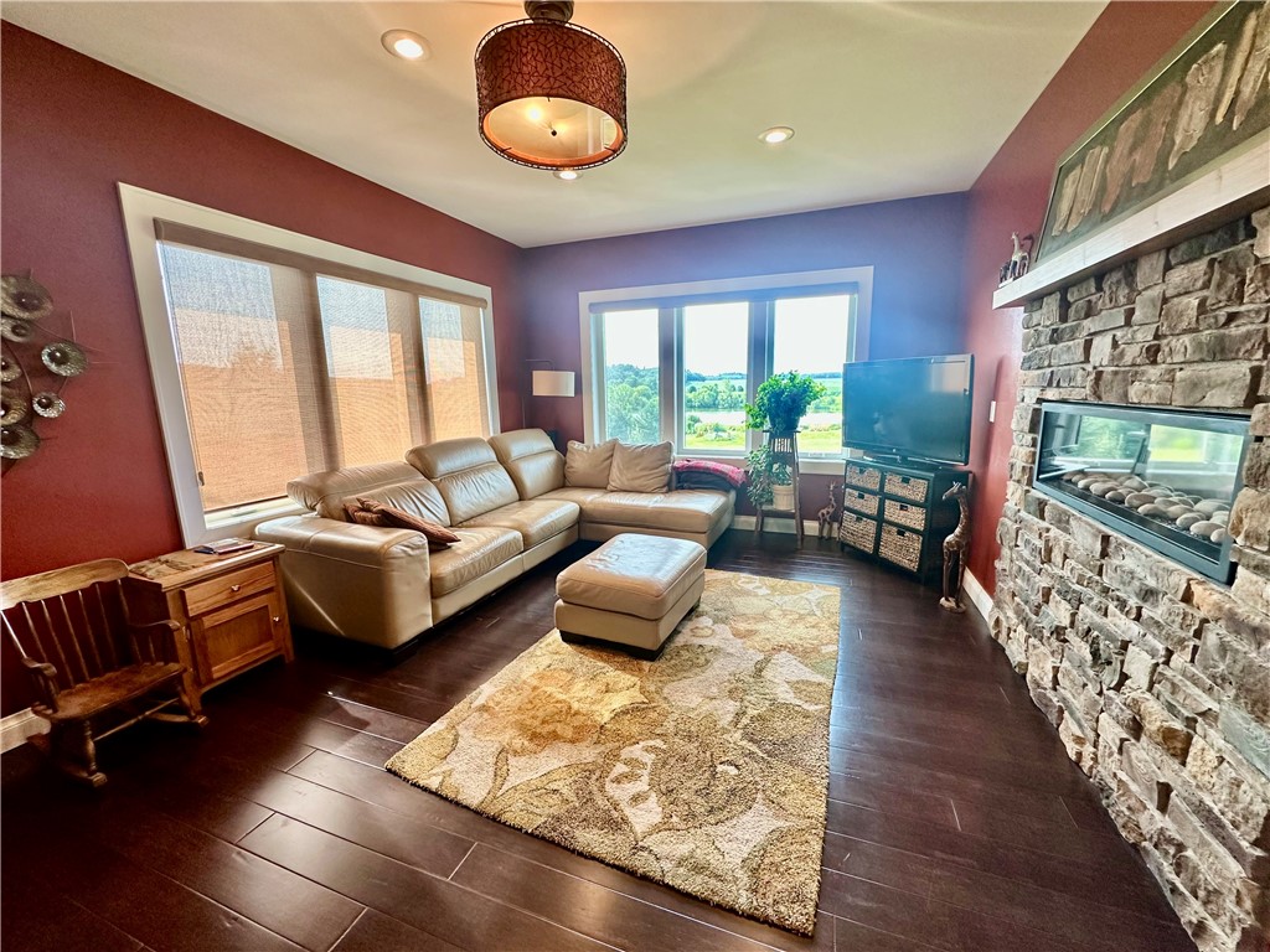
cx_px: 635
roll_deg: +0.9
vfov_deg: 85.7
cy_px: 476
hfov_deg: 102.1
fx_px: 514
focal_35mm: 14
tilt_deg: -9.9
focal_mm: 2.22
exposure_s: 1/120
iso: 200
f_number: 2.2
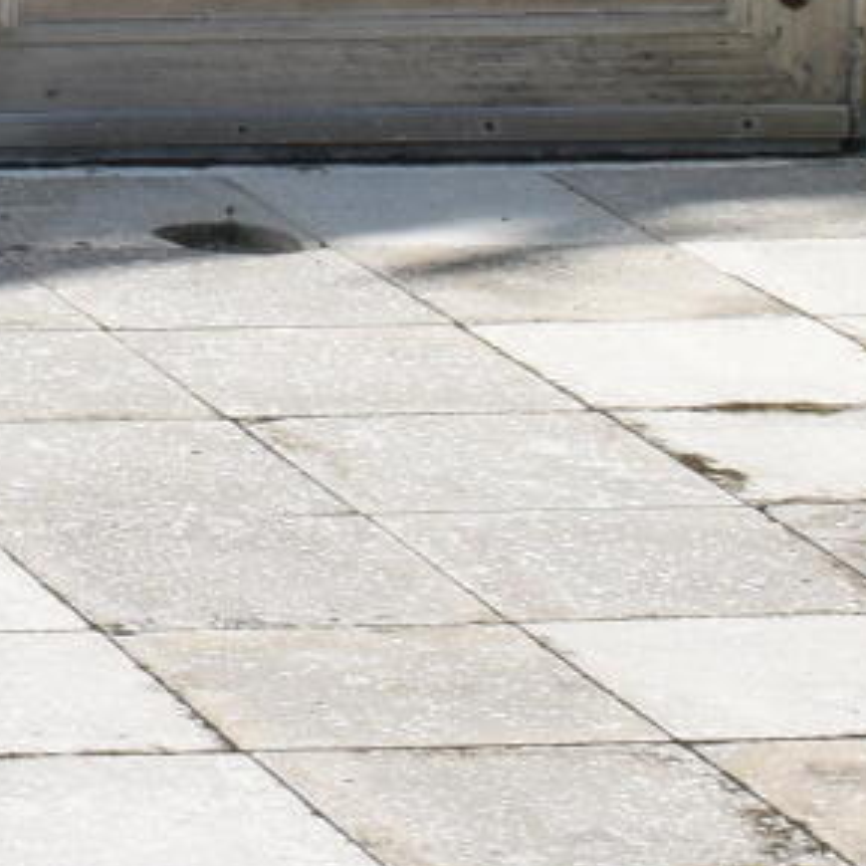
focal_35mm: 237
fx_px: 6708
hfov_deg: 6.4
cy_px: -618
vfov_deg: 7.2
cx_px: -2258
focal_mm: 18
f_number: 10
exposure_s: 1/320
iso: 400
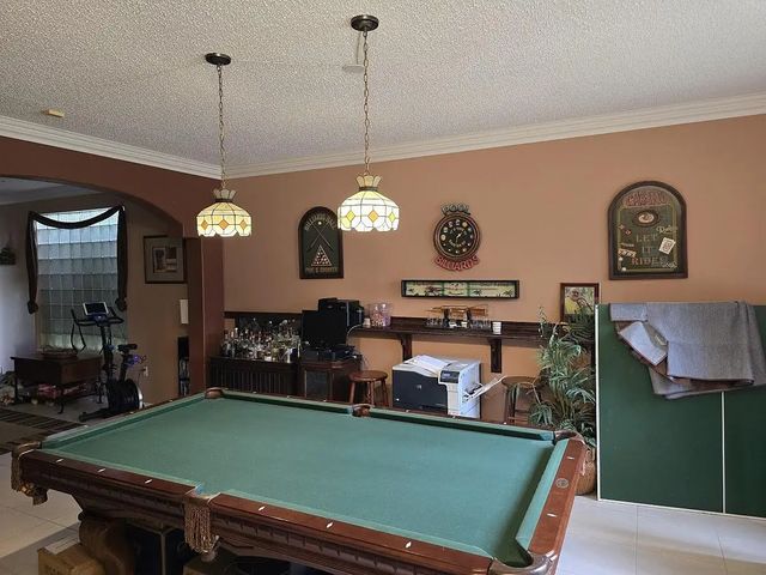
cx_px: 383
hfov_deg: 73.9
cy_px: 288
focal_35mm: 23
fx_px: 509
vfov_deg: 58.9
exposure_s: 1/60
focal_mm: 6.3
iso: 500
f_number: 1.7
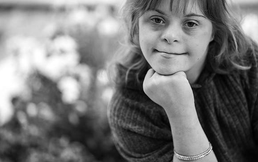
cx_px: 129
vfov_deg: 13.4
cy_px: 72
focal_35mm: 98
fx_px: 689
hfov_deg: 21.2
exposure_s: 1/160
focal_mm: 85
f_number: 1.8
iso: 160
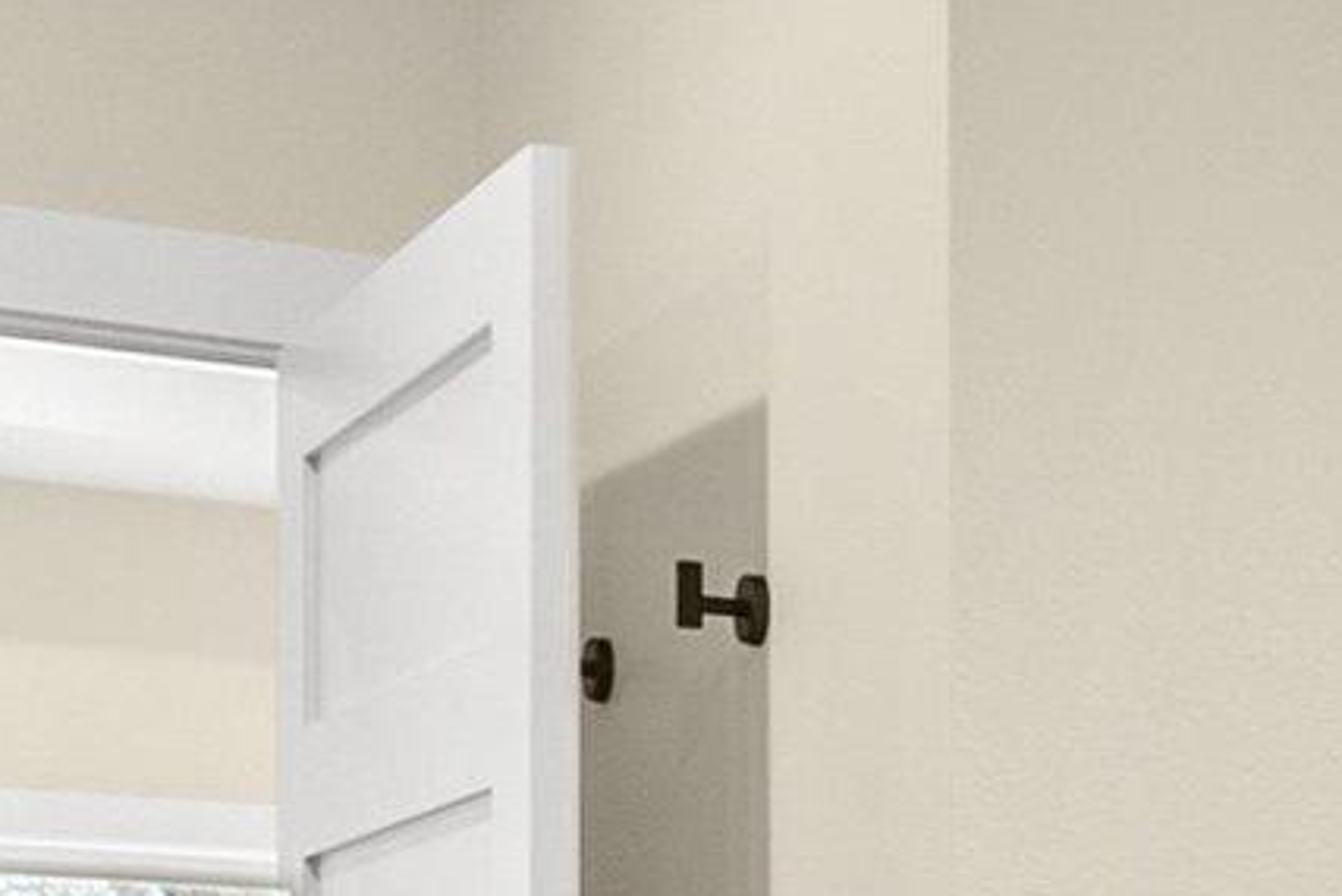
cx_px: 2709
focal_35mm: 115
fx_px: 4288
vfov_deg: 11.4
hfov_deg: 14.6
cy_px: 1385
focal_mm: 16
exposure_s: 1/5
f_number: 5.6
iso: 320
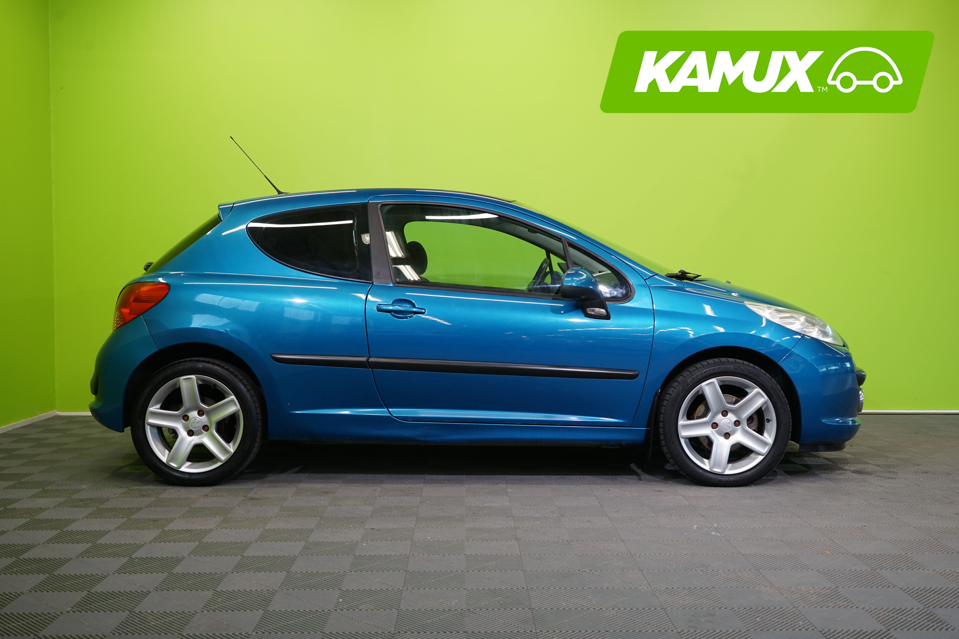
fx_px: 986
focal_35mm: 37
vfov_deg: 35.9
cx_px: 480
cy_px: 320
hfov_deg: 51.9
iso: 500
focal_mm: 37
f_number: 6.3
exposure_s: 1/30
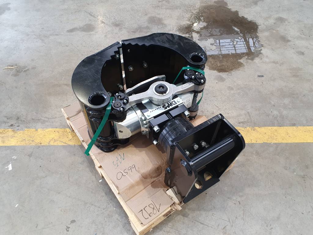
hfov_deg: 67.3
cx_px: 156
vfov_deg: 53.1
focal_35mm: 26
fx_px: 235
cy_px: 118
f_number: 2.4
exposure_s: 1/100
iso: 125
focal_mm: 4.32
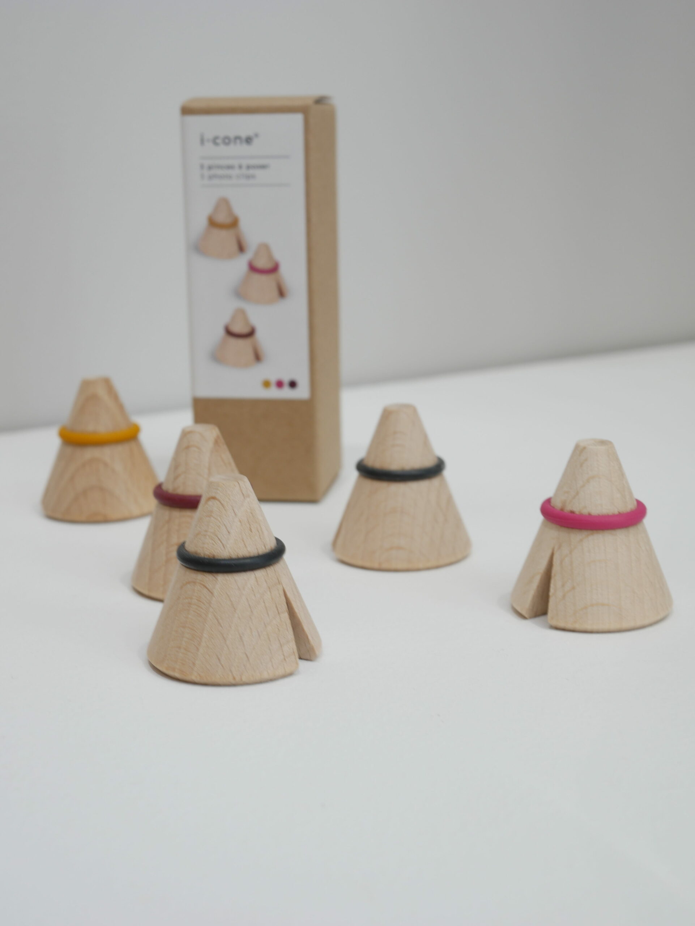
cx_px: 348
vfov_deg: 38.2
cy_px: 463
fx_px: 1338
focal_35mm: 50
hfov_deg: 29.1
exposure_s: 1/13
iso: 200
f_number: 7.1
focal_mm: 25
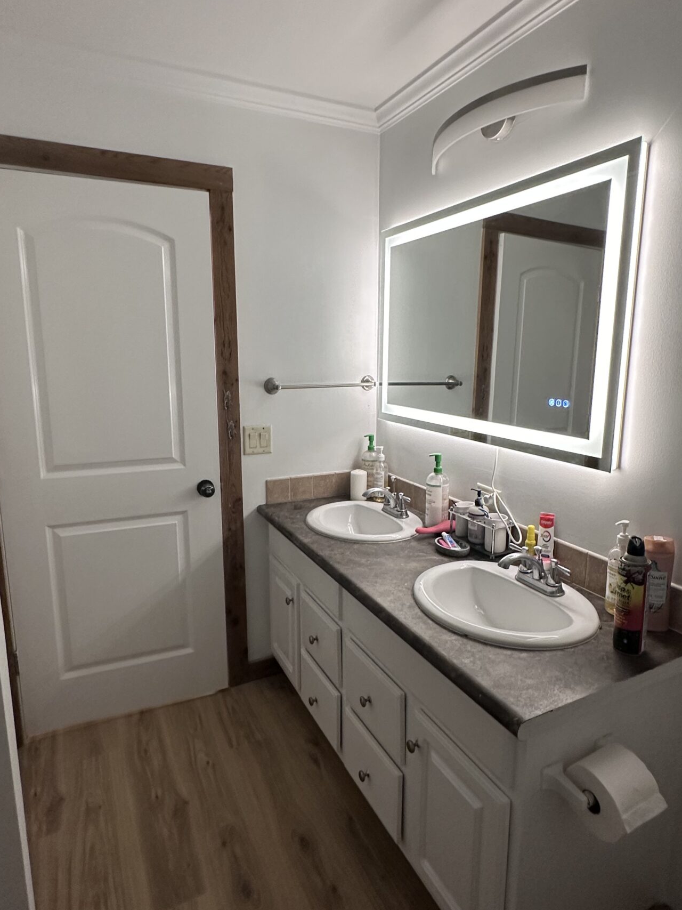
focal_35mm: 21
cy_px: 444
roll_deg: -0.2
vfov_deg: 79.0
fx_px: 552
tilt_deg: -11.2
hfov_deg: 63.4
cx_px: 354
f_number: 2.2
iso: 250
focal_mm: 2.22
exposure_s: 1/60
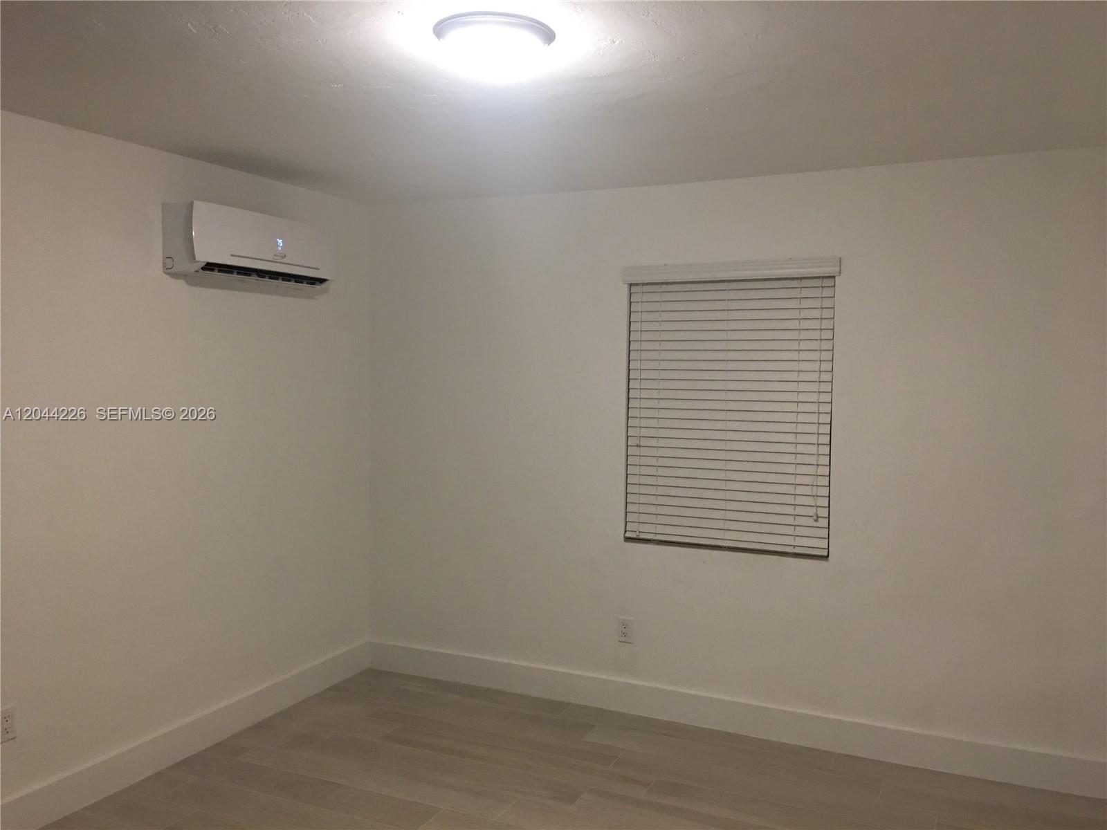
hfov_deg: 61.7
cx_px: 554
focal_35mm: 29
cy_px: 415
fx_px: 927
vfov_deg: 48.2
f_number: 2.2
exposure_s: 1/15
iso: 80
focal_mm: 4.15
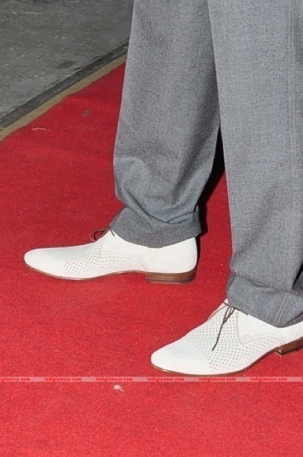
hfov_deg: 9.5
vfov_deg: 13.7
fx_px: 1813
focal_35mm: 143
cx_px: 11
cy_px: -181
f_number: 8
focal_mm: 32
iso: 500
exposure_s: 1/125
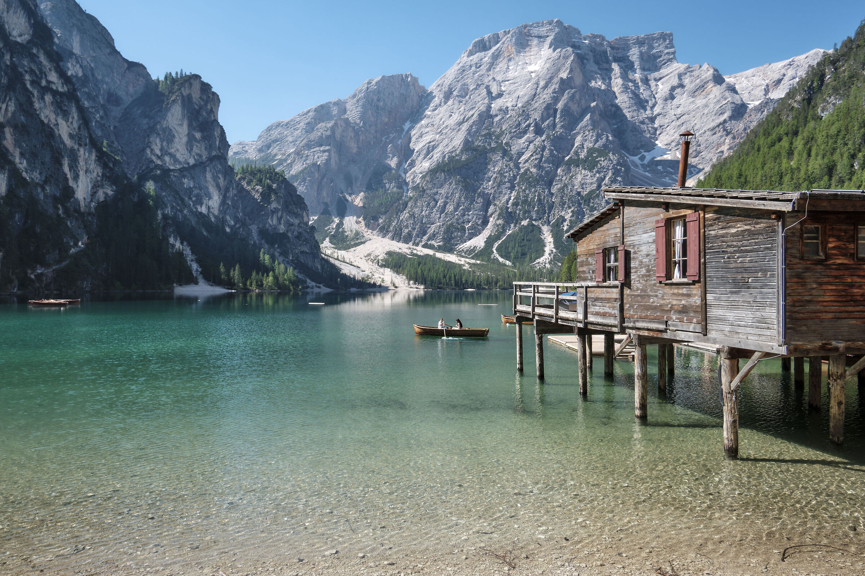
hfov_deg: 76.1
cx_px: 432
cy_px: 288
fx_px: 553
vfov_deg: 55.1
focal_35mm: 23
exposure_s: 1/100
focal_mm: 15
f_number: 11
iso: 160
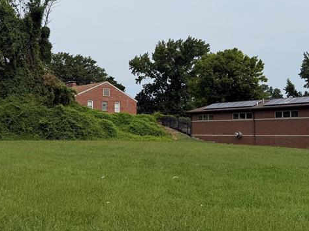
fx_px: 464
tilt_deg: +6.6
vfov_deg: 27.9
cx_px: 97
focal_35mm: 52
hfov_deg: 36.4
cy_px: 85
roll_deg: -0.5
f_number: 1.78
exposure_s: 1/6711
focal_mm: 6.76
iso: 80
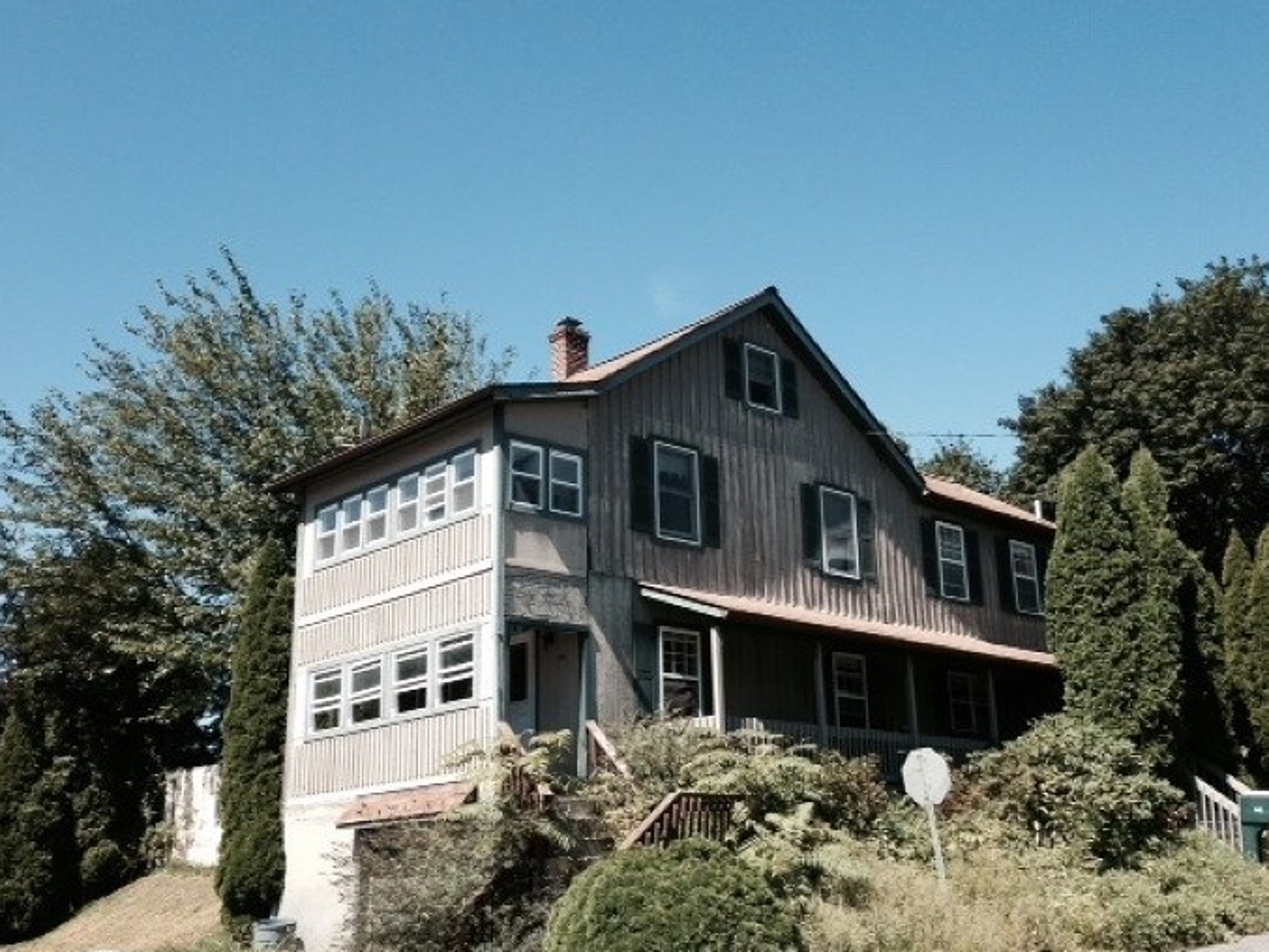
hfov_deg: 47.8
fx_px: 1430
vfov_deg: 36.8
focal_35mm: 39
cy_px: 512
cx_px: 652
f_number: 2.4
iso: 50
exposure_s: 1/763
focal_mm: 4.12
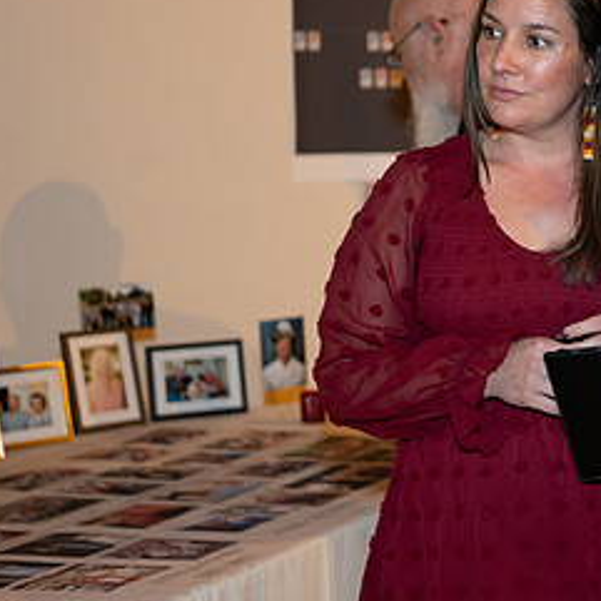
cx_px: 668
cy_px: 166
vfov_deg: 16.5
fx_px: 2062
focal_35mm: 105
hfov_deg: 16.1
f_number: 2.8
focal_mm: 51.3
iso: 1600
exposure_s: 1/125
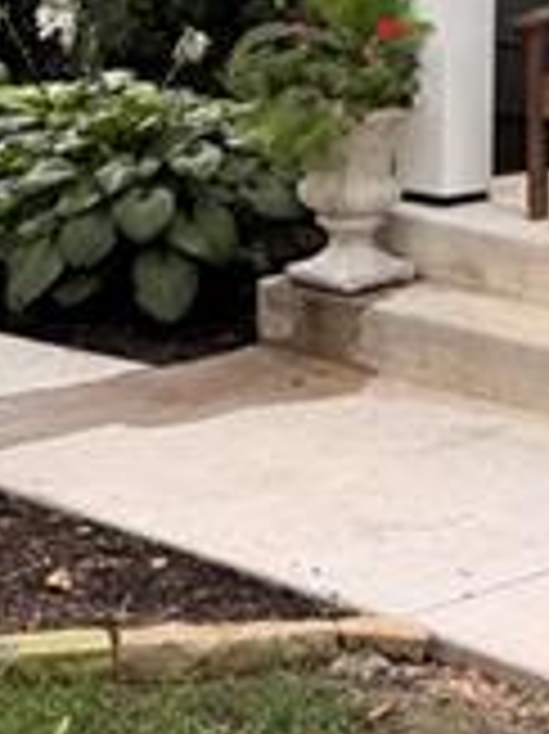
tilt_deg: -3.9
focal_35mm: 113
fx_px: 2393
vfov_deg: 16.9
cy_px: -81
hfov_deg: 13.0
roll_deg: -1.6
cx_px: 450
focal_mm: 6.76
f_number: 1.78
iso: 100
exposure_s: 1/671
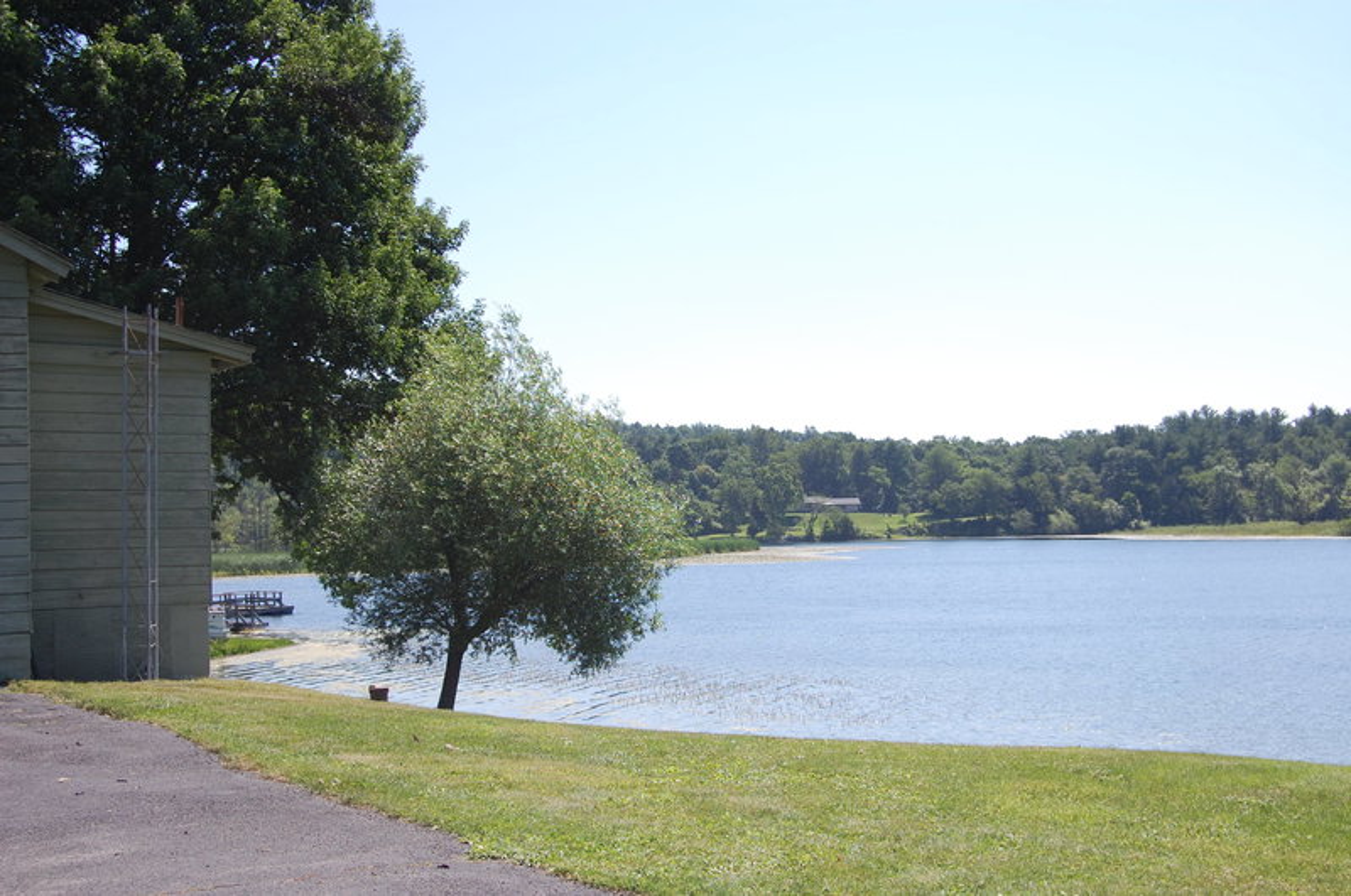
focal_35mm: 42
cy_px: 448
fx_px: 1574
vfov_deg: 31.8
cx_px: 676
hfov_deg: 46.5
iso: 200
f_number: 9
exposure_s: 1/320
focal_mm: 28
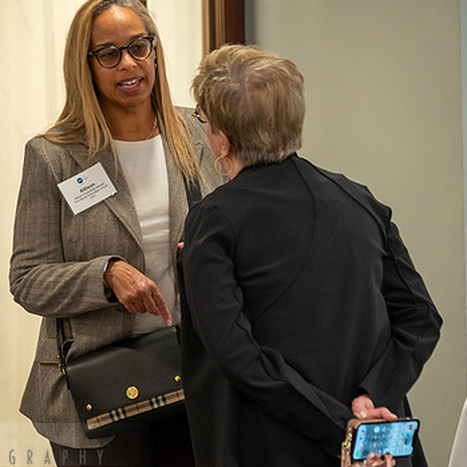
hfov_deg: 9.3
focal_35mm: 189
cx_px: 195
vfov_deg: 9.3
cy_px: 229
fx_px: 2885
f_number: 4
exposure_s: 1/100
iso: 1600
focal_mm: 120
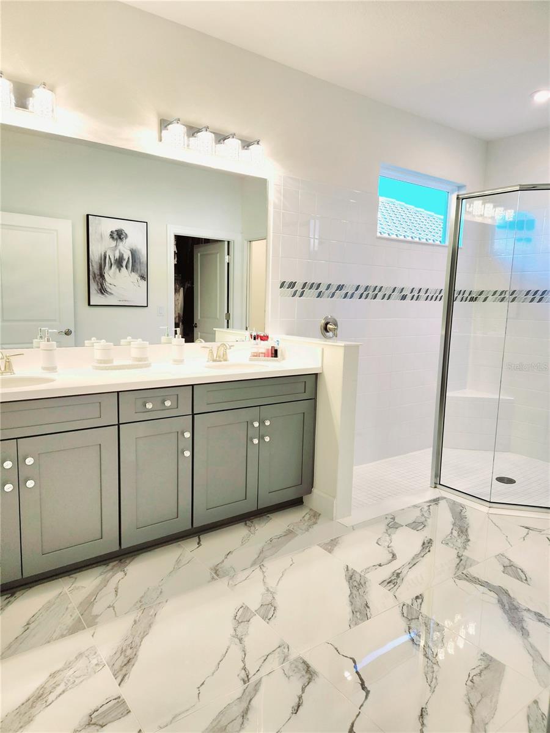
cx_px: 275
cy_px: 366
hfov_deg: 58.9
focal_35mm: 23
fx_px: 487
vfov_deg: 73.9
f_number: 1.8
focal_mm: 5.4
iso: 64
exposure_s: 1/120
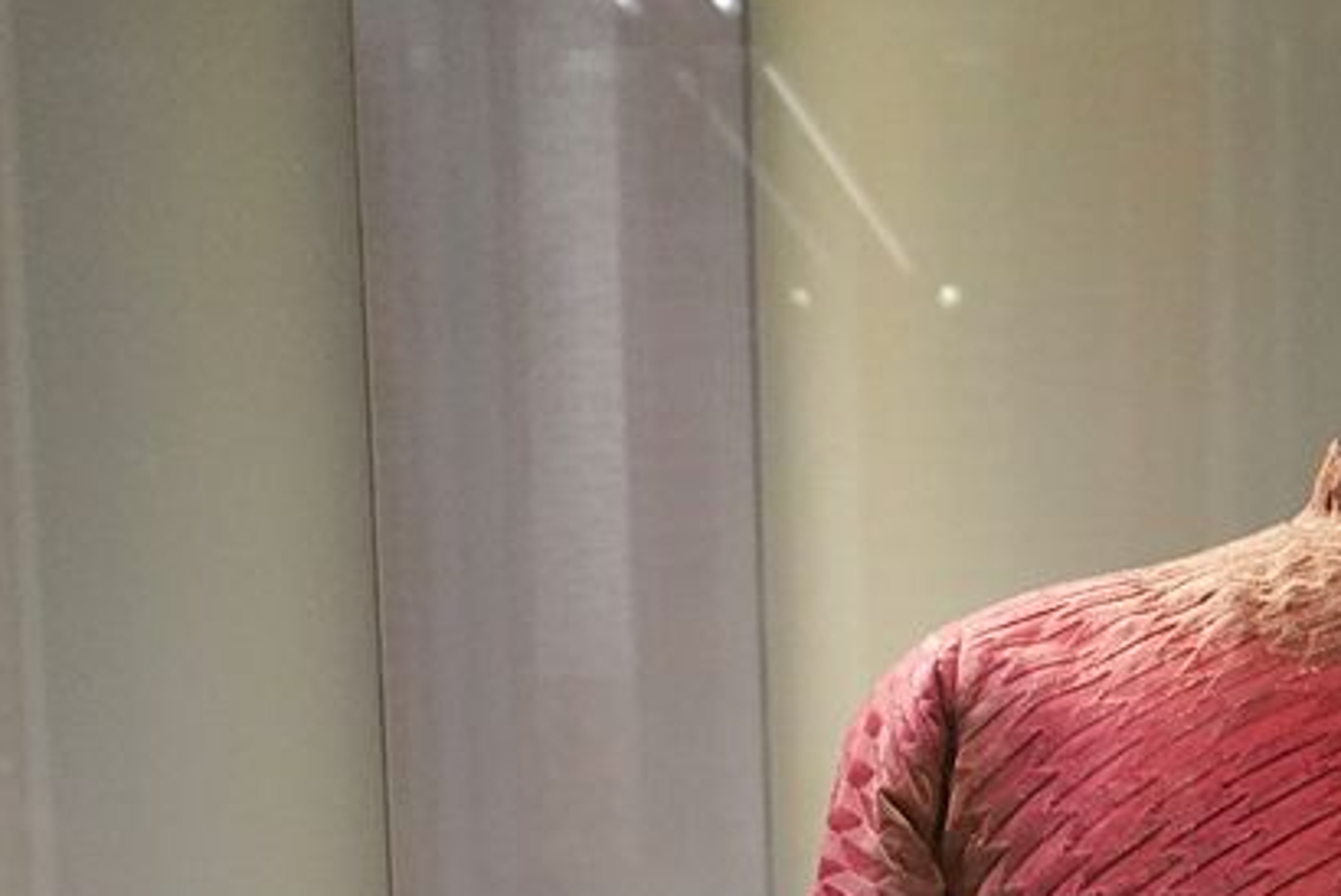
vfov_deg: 10.8
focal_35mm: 117
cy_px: 1756
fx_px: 4361
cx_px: 1485
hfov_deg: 16.9
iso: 3200
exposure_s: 1/80
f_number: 3.5
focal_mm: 24
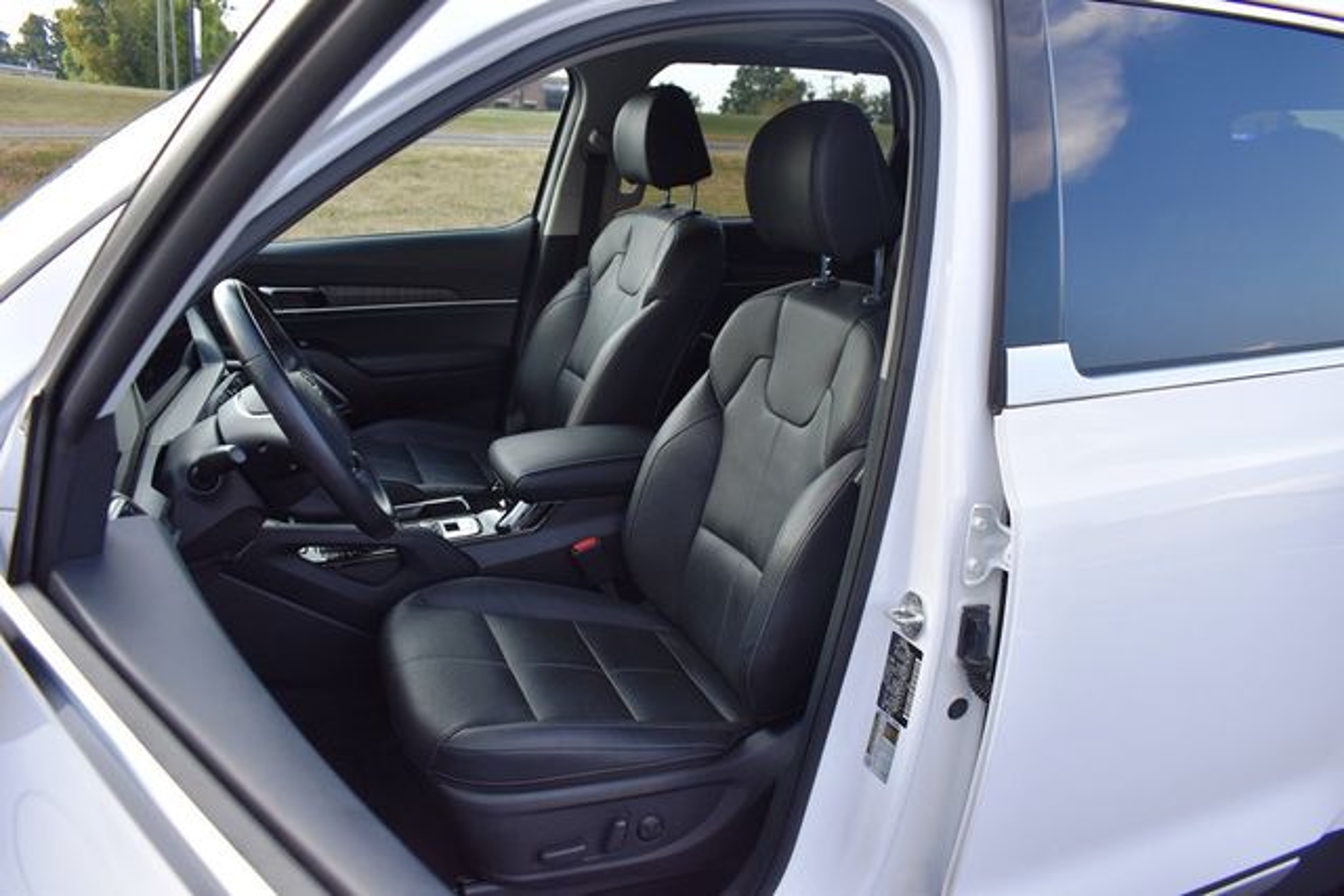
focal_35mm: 27
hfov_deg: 67.4
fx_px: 1008
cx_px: 672
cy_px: 448
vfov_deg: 48.0
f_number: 5
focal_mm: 18
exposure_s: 1/250
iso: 400
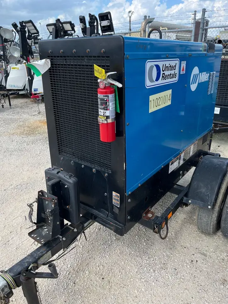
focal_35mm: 26
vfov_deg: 67.3
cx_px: 114
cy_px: 152
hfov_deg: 53.1
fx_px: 228
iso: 50
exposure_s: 1/1086
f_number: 1.6
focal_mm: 5.1
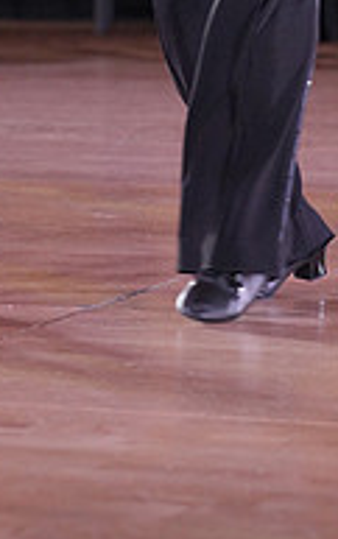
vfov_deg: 7.7
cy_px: -204
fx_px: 3956
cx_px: -15
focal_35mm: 269
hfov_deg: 4.9
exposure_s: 1/400
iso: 1600
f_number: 3.2
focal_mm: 88
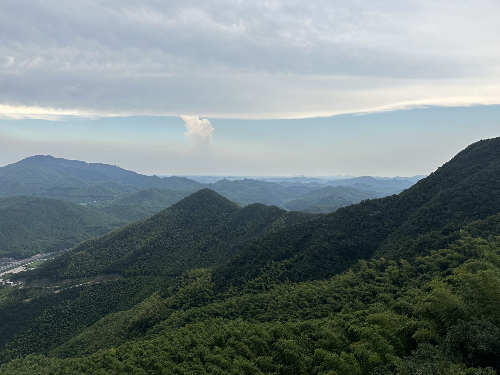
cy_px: 188
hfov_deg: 71.6
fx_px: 347
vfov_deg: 56.8
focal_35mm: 24
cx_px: 250
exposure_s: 1/1198
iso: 80
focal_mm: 6.86
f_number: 1.78
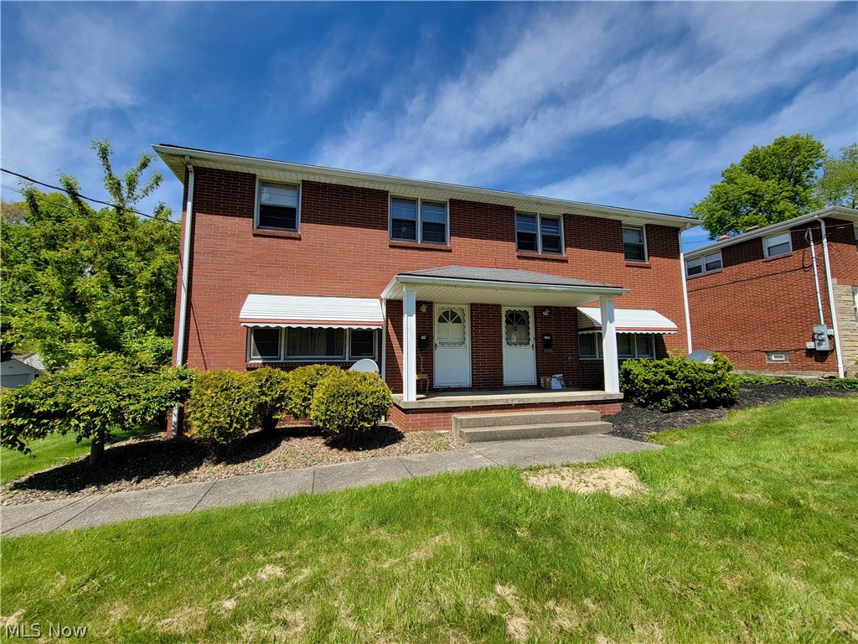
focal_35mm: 13
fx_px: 322
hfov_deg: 106.2
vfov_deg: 89.9
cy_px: 322
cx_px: 429
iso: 50
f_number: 2.2
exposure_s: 1/1453
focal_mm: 2.2
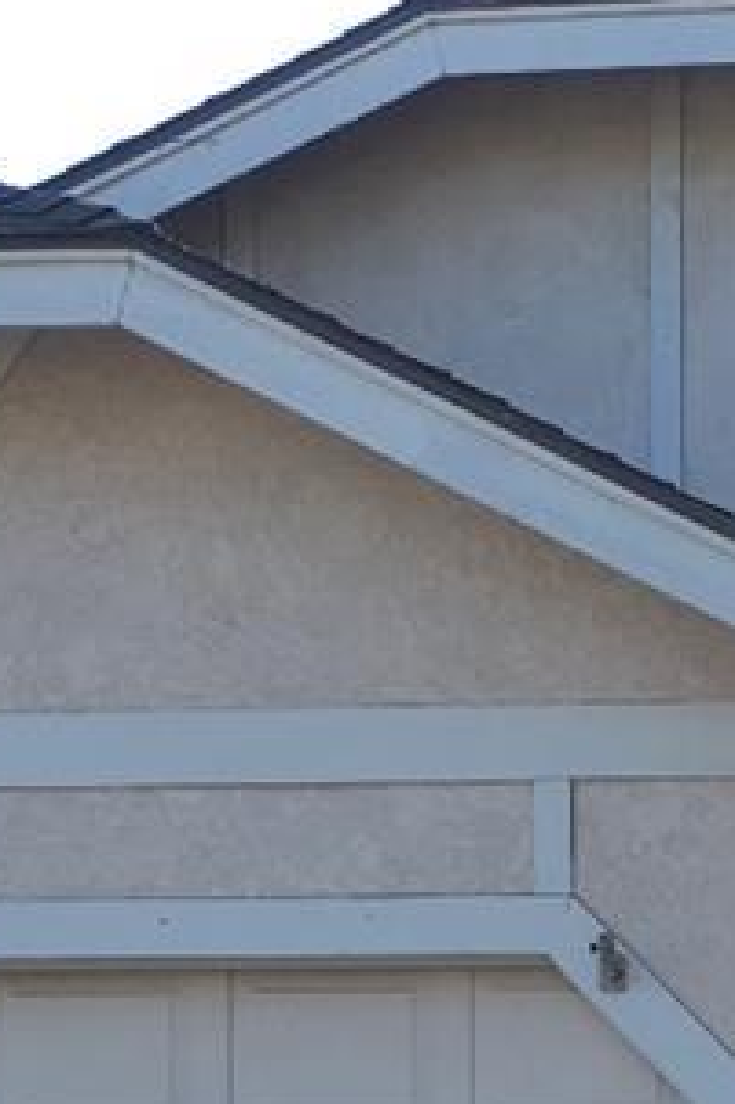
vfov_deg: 13.4
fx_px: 4599
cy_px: 1214
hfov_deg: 9.1
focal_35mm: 150
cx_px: 644
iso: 25
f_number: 2.2
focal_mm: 4.15
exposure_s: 1/375
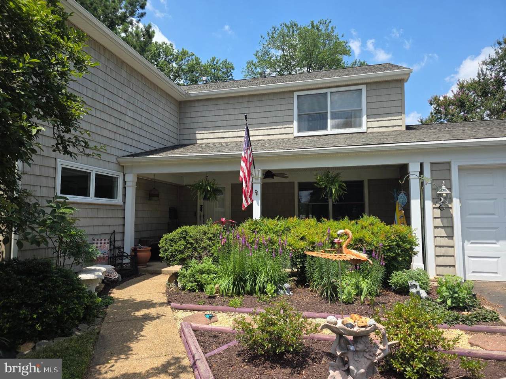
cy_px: 190
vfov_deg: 58.9
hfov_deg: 73.9
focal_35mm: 23
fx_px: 336
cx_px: 253
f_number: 1.7
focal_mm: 6.3
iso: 80
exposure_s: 1/3464
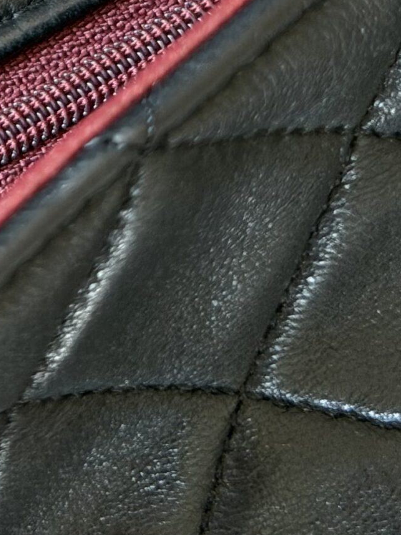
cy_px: -194
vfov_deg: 13.2
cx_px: -137
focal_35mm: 143
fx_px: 2209
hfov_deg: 10.1
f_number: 1.78
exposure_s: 1/60
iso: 200
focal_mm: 6.76
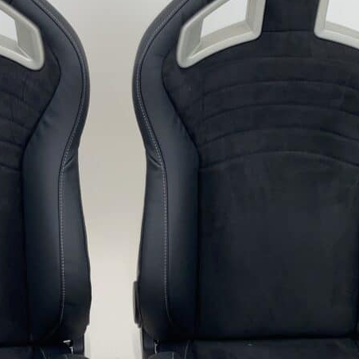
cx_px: 108
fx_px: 657
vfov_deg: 30.3
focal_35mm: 56
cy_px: 114
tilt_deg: -12.0
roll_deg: +0.9
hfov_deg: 30.2
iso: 32
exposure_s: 1/47
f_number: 1.8
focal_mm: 4.25
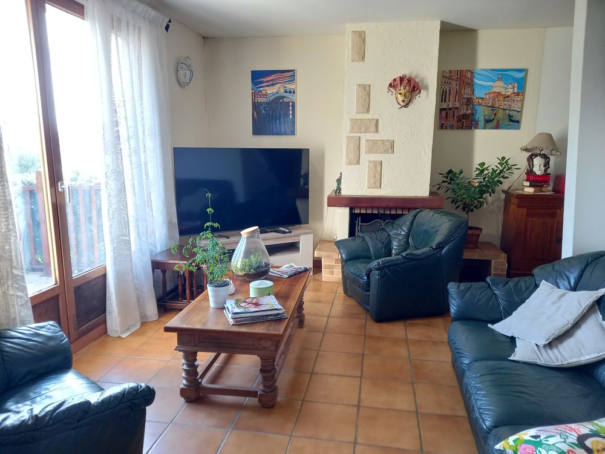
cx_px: 302
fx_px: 437
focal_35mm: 25
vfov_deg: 54.9
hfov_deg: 69.4
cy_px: 227
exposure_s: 1/30
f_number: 2
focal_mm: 4.6
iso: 200
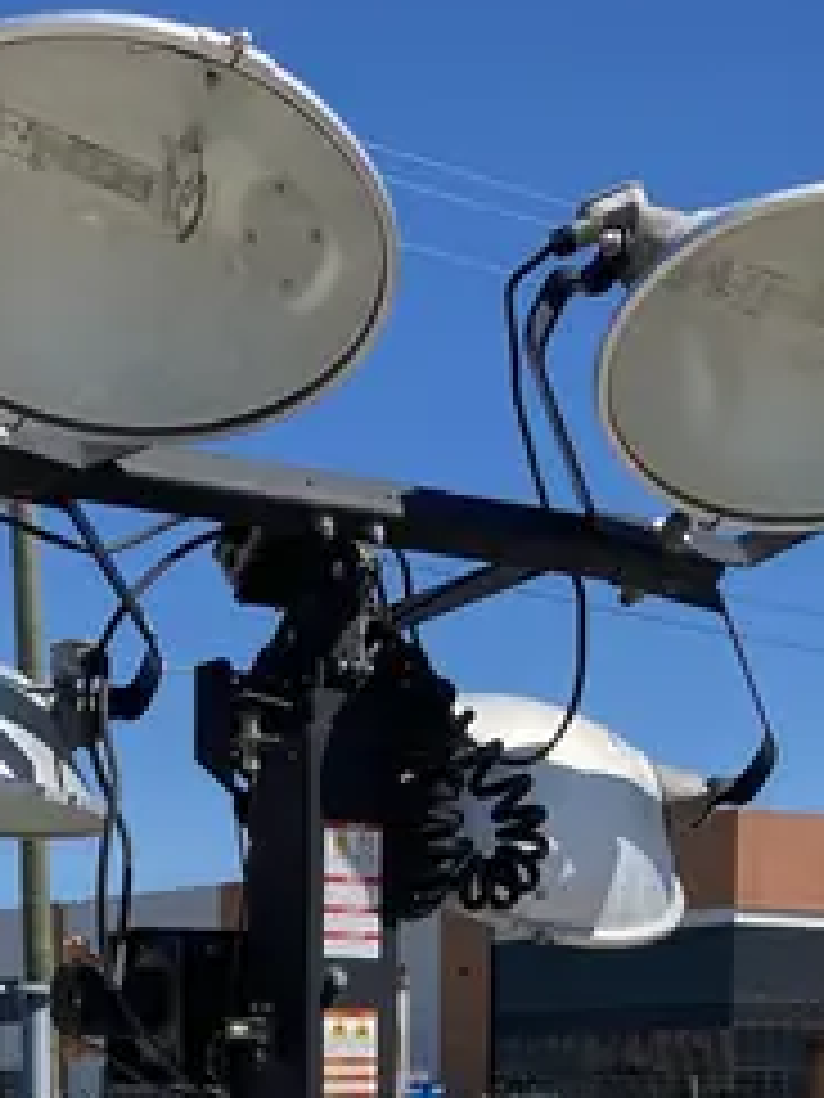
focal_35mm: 84
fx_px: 2666
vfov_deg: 20.8
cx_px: 225
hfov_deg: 17.5
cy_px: 1496
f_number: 1.8
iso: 20
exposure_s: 1/2825
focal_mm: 3.99
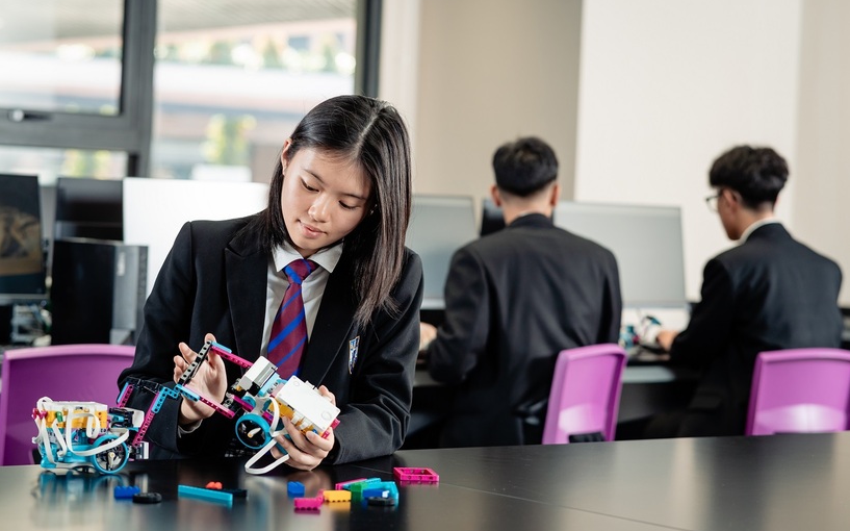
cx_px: 426
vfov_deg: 15.0
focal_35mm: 87
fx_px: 2015
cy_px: 265
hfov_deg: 23.8
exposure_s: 1/160
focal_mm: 85
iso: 400
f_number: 3.5
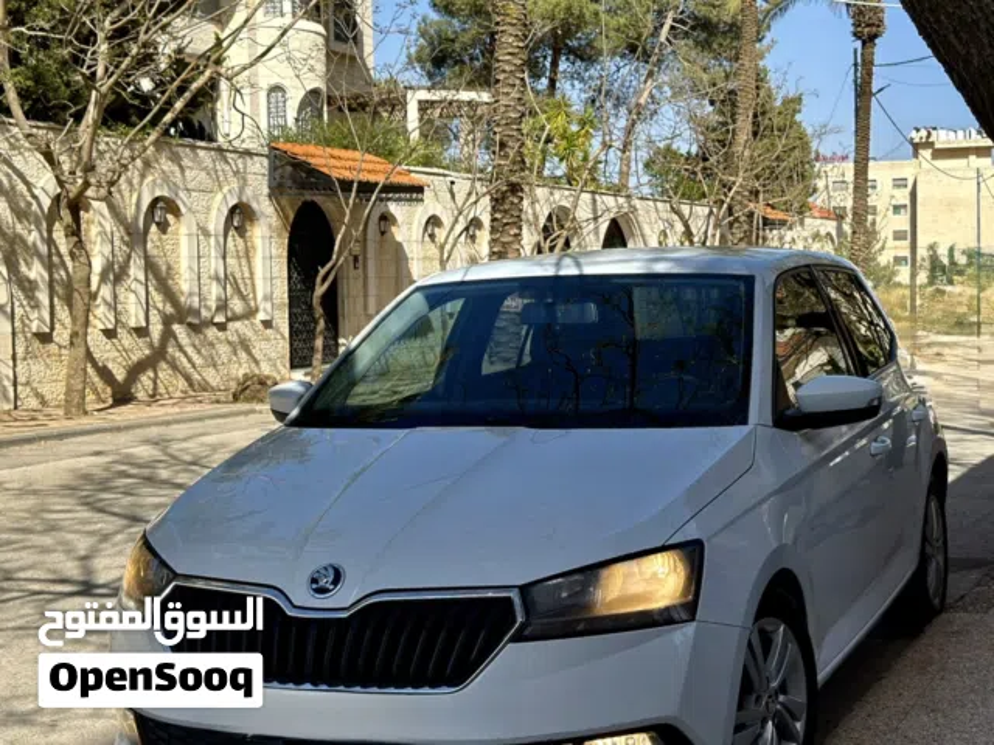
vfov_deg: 40.7
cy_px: 372
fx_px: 1005
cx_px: 497
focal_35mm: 35
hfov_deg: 52.6
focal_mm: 6.76
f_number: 1.78
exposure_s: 1/2717
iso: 64
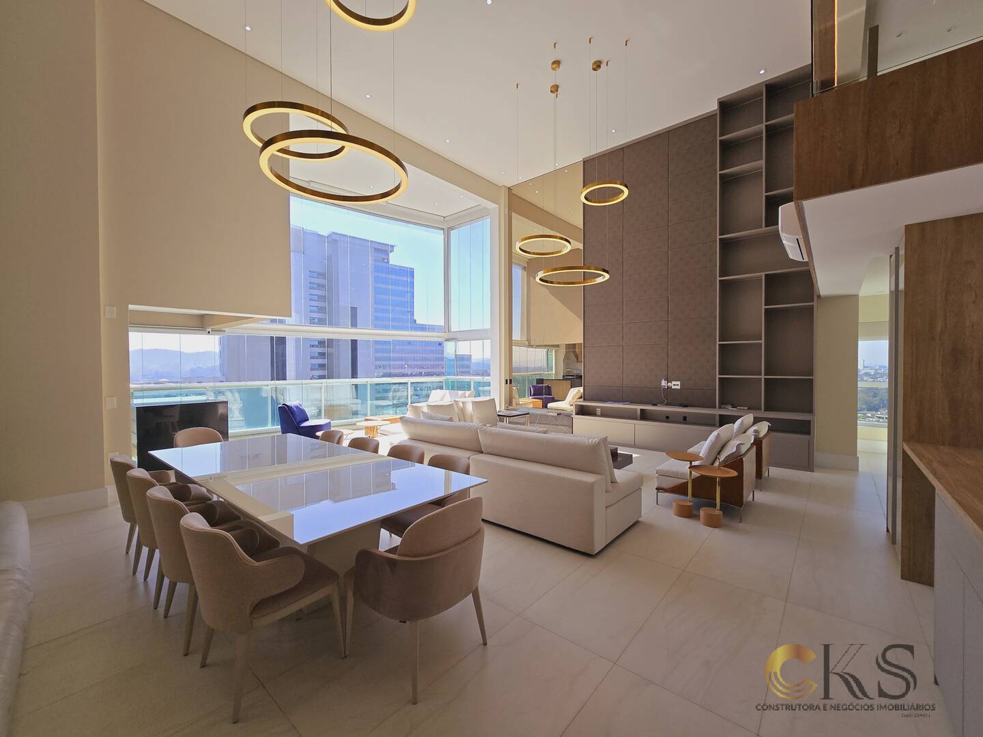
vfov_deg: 89.9
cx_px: 492
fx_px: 369
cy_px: 368
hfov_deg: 106.2
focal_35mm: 13
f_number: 2.2
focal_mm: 2.2
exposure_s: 1/1163
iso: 50
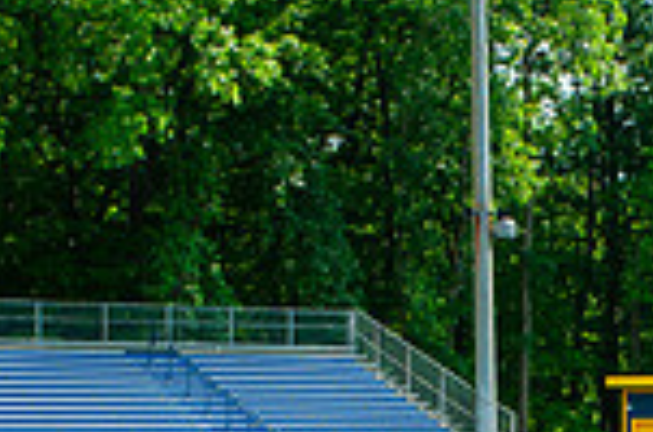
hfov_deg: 15.3
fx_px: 2371
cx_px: 722
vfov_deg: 10.0
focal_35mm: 131
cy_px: 696
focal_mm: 34
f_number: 14
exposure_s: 1/200
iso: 400
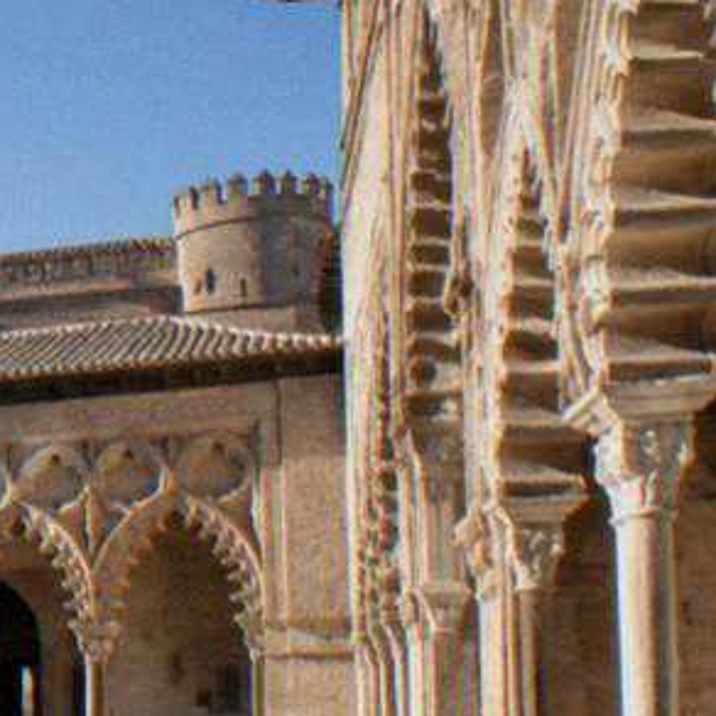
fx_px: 2387
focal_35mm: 102
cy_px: 618
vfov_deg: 16.9
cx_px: -370
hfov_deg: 15.7
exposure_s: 1/500
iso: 400
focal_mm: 35
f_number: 7.1
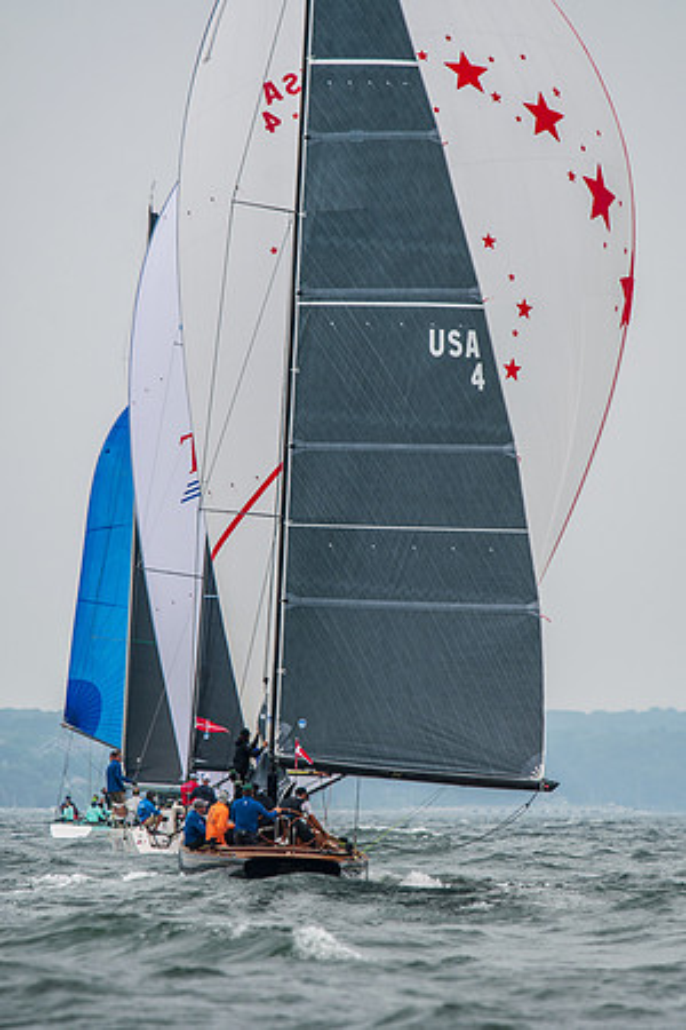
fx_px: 12861
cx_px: 343
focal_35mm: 450
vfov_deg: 4.6
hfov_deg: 3.1
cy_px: 515
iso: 200
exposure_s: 1/1600
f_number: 5
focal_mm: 300
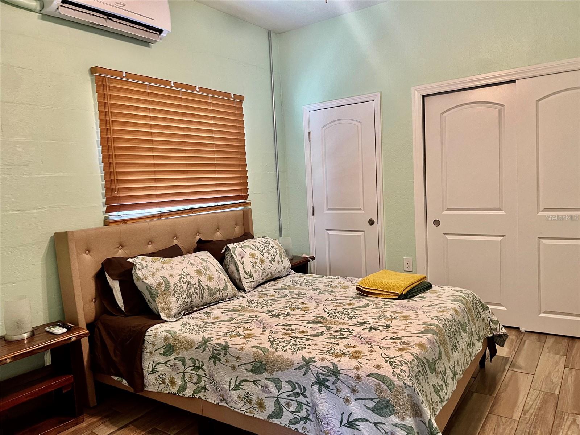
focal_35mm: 26
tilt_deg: -1.8
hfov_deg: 67.3
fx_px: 436
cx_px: 290
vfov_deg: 53.1
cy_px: 218
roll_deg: +3.8
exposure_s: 1/60
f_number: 1.5
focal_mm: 5.7
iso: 125
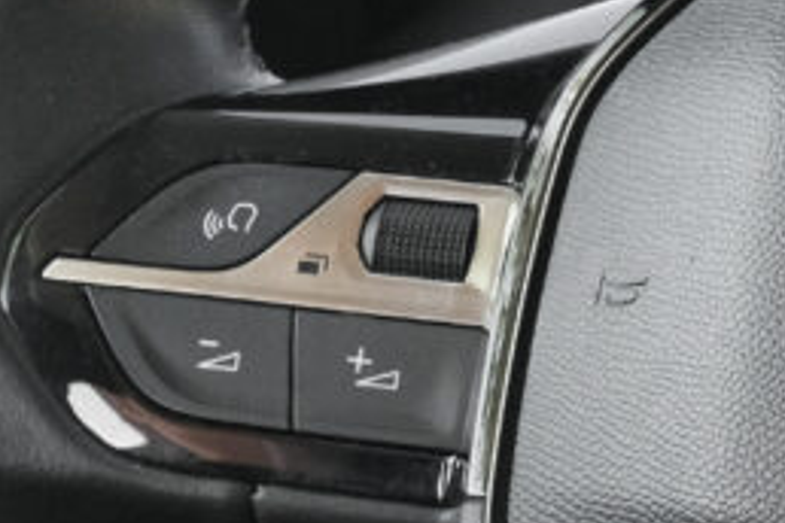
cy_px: 415
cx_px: 797
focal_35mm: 270
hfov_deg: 7.6
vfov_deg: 5.1
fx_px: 5887
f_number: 9
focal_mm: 45
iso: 2000
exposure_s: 1/100
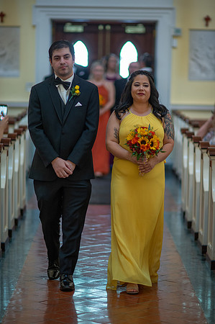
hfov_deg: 10.1
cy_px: 162
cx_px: 108
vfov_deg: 15.2
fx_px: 1212
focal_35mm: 135
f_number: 2
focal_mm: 135
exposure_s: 1/250
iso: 1600
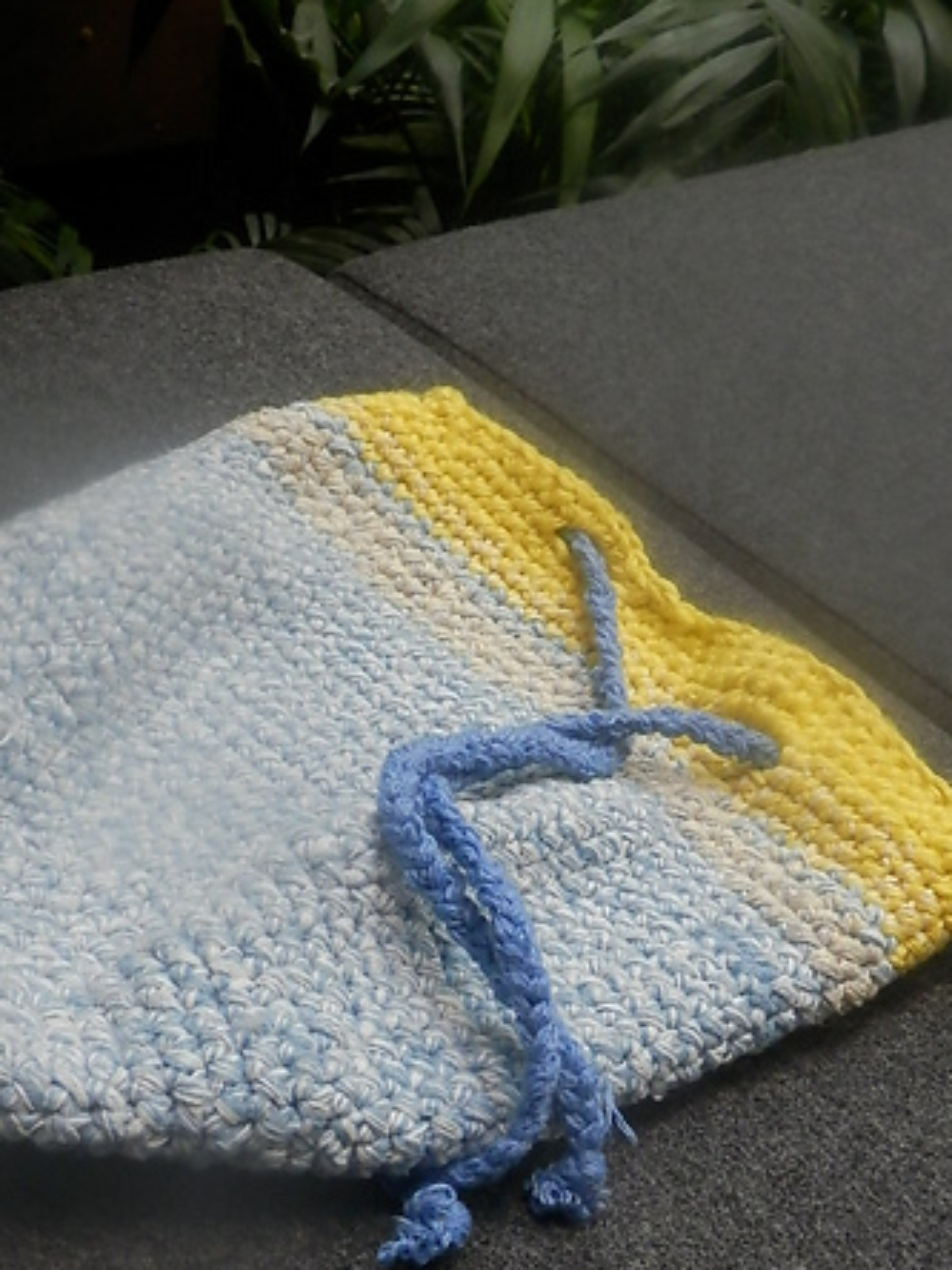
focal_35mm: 49
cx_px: 383
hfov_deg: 29.6
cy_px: 764
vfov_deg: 38.7
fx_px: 1797
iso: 200
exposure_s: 1/50
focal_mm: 6.2
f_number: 3.5
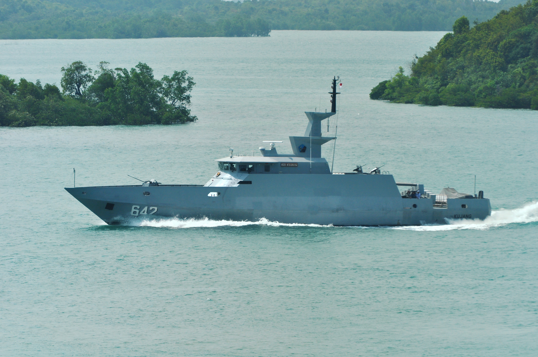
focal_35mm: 262
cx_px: 269
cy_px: 178
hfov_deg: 7.9
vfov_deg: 5.2
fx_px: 3918
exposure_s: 1/200
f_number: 9
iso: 200
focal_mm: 175
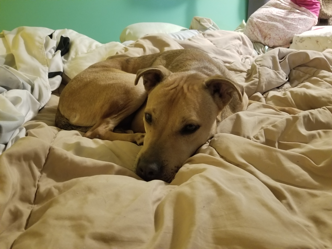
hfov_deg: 67.3
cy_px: 124
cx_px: 166
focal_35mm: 26
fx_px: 249
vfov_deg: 53.1
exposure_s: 1/10
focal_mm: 4.25
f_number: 1.7
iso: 640
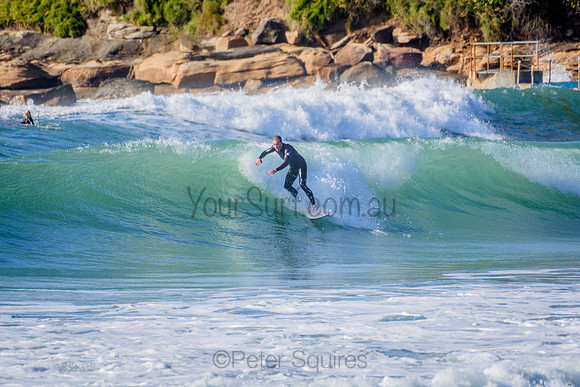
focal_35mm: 750
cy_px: 194
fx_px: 12086
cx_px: 290
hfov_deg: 2.7
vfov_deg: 1.8
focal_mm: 500
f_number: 5.6
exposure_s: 1/2000
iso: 360
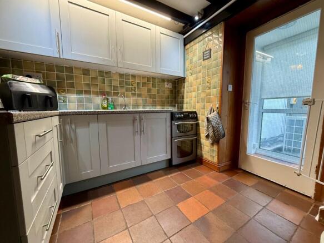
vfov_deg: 85.7
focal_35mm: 14
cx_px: 162
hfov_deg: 102.1
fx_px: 131
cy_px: 122
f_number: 2.2
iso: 320
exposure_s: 1/50
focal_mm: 2.22
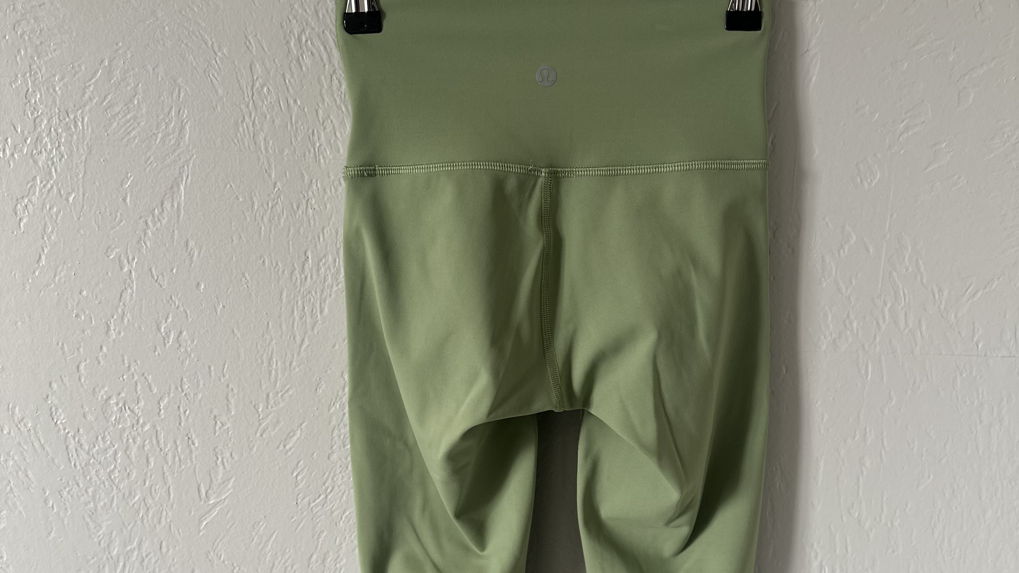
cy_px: 403
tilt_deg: -14.5
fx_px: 946
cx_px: 508
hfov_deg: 56.6
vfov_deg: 33.3
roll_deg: -0.7
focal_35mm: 35
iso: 125
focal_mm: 6.86
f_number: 1.78
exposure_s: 1/121
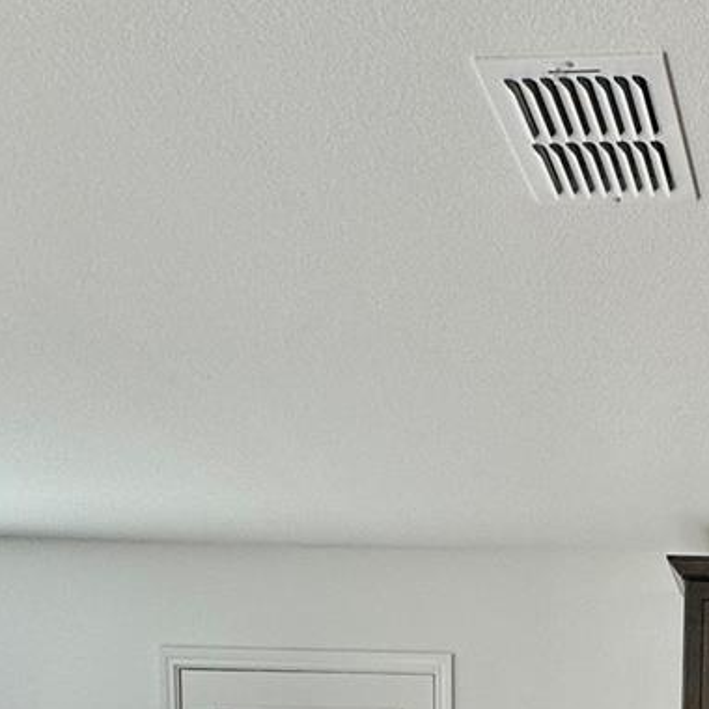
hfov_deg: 30.5
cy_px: 1030
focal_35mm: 50
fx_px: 1159
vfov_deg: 26.2
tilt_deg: -5.1
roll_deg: -1.8
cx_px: 774
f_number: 2.2
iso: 80
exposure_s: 1/120
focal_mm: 2.22
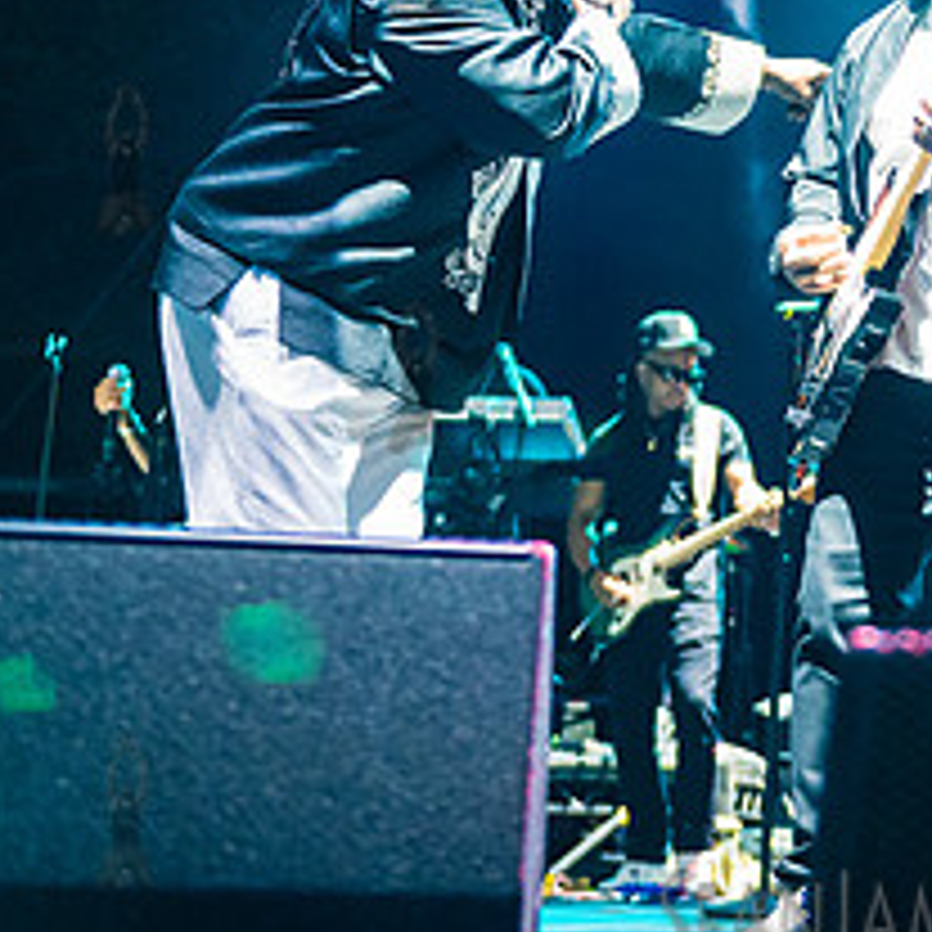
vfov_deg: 21.1
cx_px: 995
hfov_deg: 20.5
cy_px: 155
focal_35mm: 81
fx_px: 2467
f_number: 2.8
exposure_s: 1/250
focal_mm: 34
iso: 3200
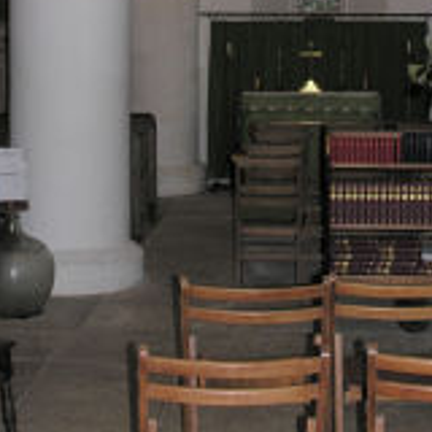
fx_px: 1257
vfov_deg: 19.2
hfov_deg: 19.5
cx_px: 217
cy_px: 40
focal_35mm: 89
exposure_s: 1/60.1
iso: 73
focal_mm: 8.9
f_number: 2.8
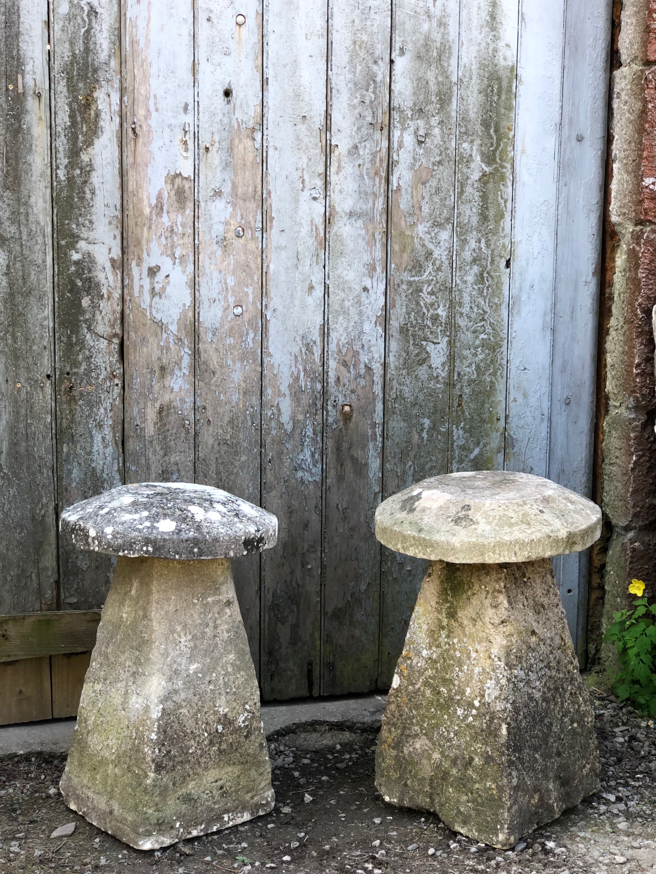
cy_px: 437
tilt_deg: -7.3
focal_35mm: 57
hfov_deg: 25.7
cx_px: 328
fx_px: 1440
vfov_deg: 33.8
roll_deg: -0.1
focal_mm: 6.6
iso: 25
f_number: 2.8
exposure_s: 1/50
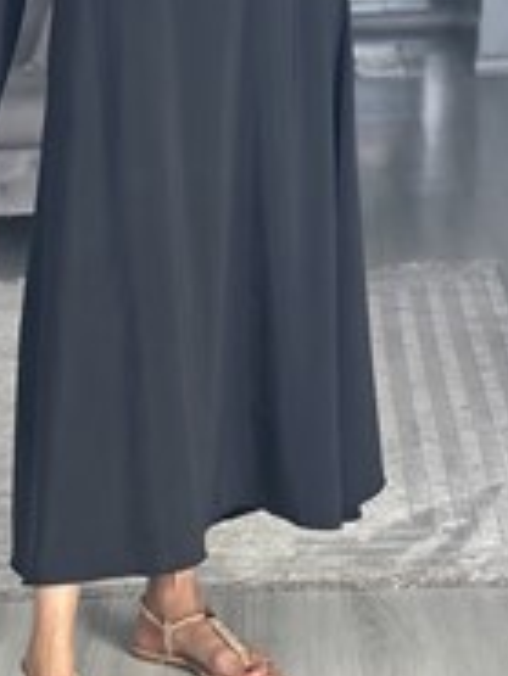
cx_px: 175
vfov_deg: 14.9
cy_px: 69
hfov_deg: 11.3
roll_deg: +1.0
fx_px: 2560
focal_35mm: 131
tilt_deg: -21.2
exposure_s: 1/114
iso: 125
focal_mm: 6.86
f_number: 1.78
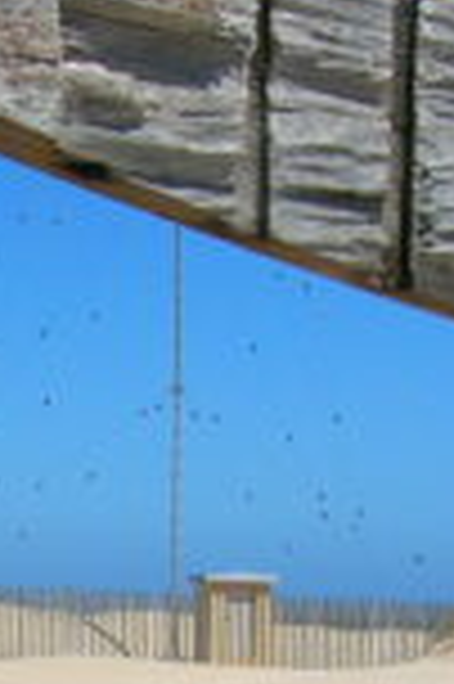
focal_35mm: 128
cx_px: -18
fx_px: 2427
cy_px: 686
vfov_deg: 15.7
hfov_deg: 10.6
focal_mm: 5.7
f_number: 4.9
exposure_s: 1/641
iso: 50
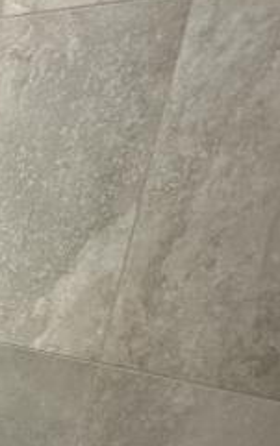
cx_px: -445
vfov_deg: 30.7
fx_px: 768
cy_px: 420
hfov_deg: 13.3
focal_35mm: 63
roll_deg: -0.1
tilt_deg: -20.2
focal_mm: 2.22
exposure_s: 1/100
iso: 160
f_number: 2.2
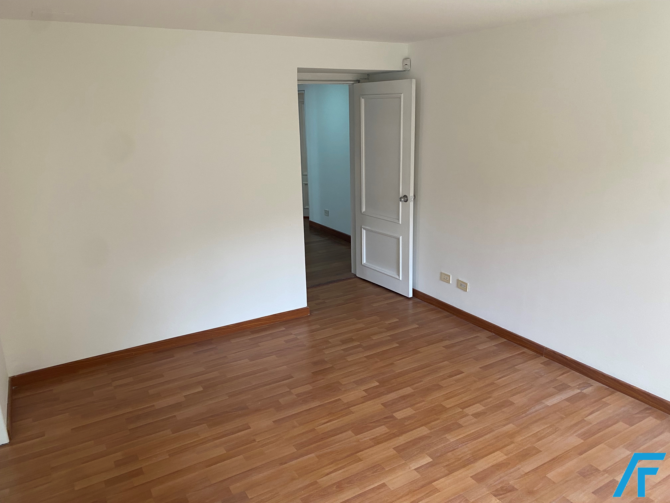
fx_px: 503
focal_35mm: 26
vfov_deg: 53.1
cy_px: 252
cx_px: 335
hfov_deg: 67.3
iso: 80
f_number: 1.8
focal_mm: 4.25
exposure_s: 1/60
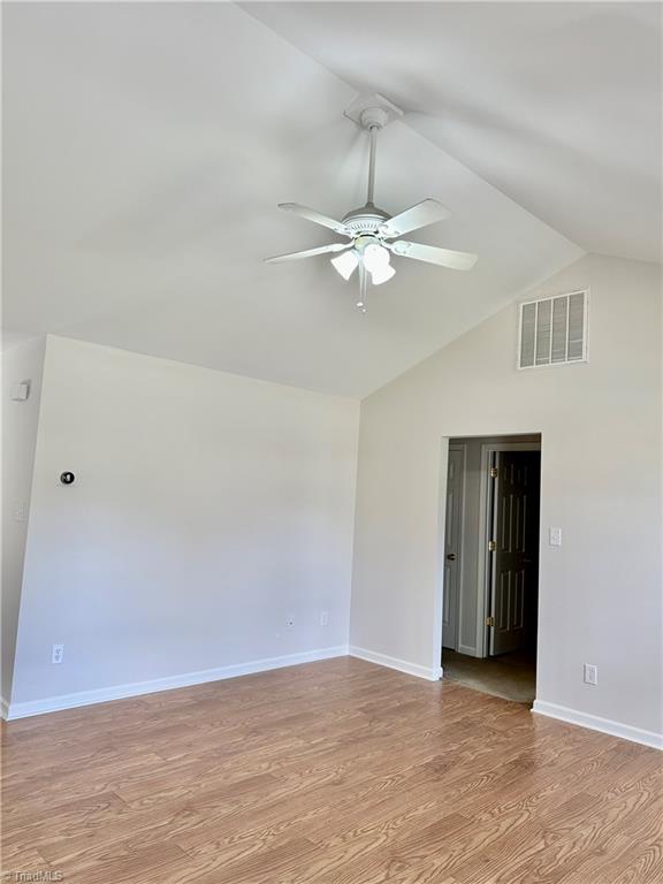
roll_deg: -1.5
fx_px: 613
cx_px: 332
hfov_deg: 56.8
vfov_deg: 71.6
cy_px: 442
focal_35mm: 24
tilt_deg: +7.4
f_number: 1.78
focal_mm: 6.86
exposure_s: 1/120
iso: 100
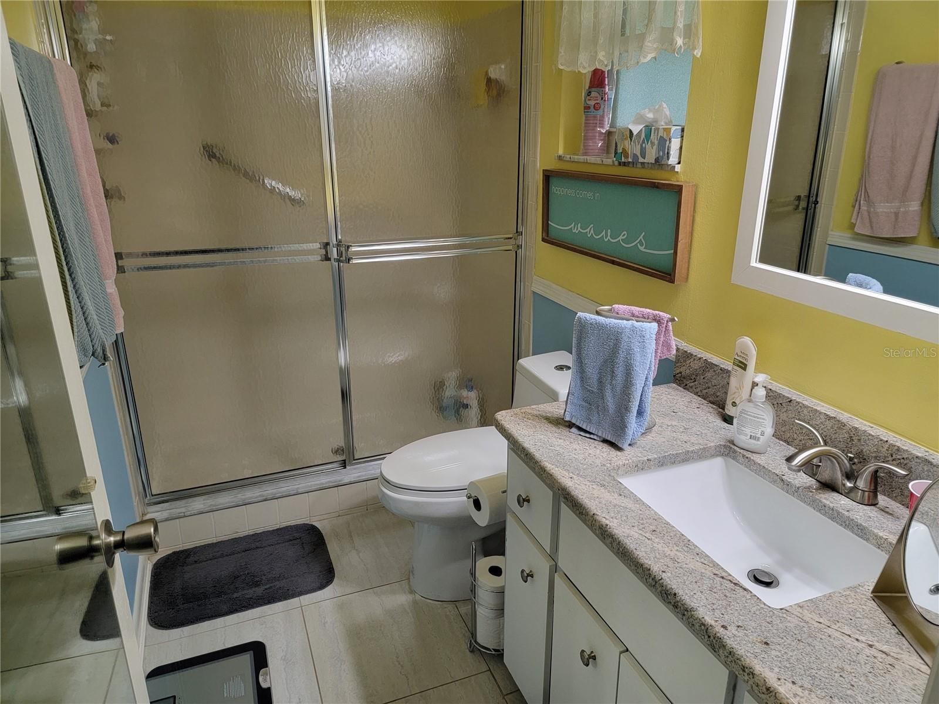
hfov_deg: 71.6
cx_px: 470
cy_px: 352
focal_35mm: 24
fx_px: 651
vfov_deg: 56.8
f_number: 1.8
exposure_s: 1/120
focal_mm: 6.7
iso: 200
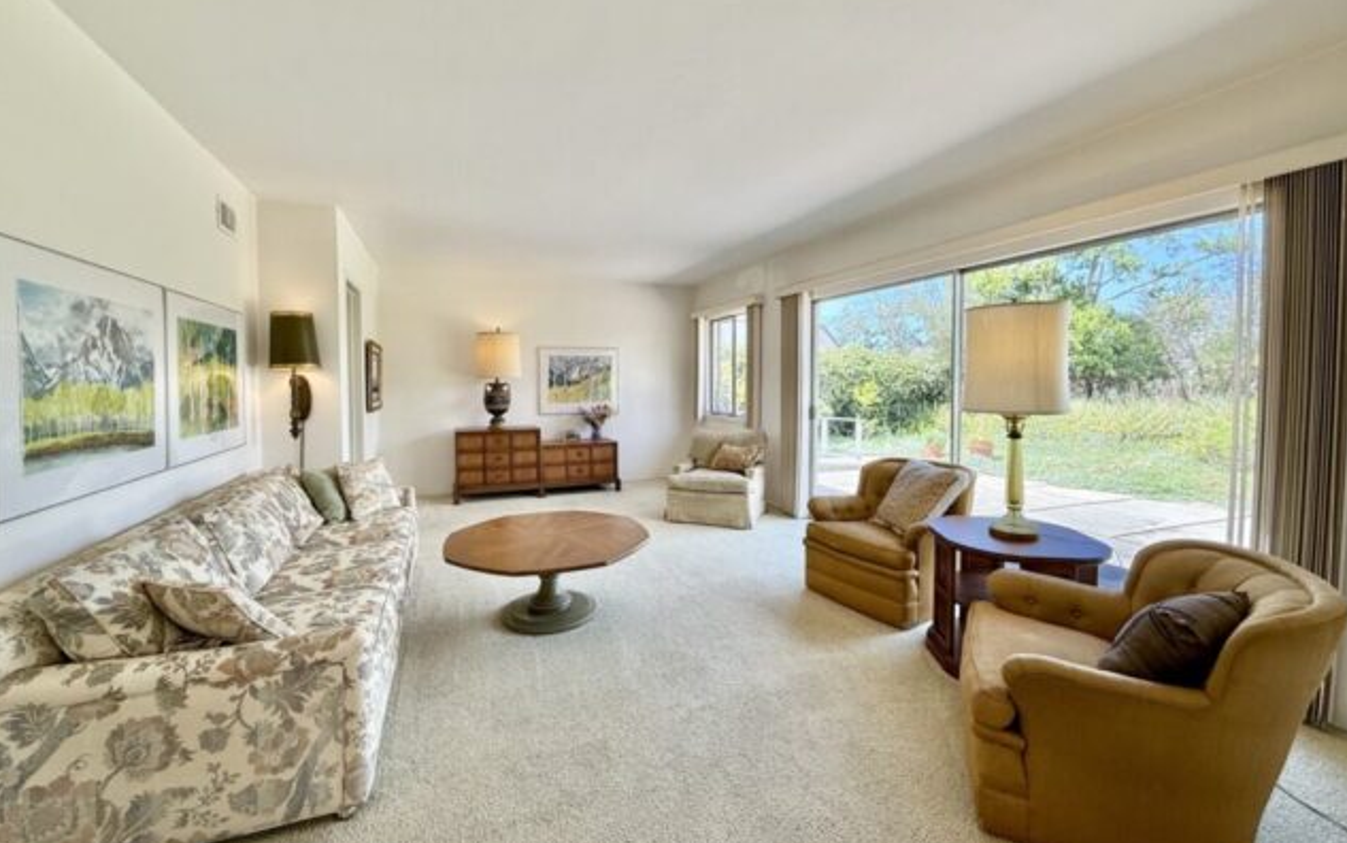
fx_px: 551
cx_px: 672
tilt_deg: -1.3
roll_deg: +0.0
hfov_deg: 101.4
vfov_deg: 74.8
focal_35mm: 15
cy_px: 398
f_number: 2.2
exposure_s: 1/201
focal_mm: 2.22
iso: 64
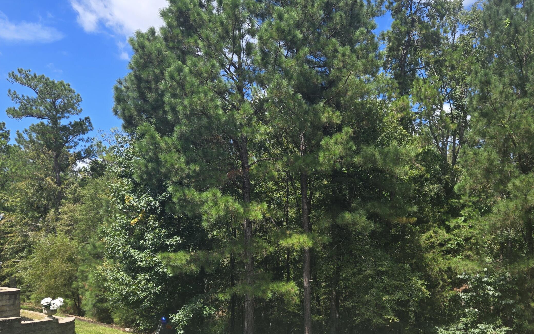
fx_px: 509
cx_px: 323
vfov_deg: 35.8
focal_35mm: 35
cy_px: 234
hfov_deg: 54.9
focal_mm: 5.4
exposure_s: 1/878
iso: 25
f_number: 1.8
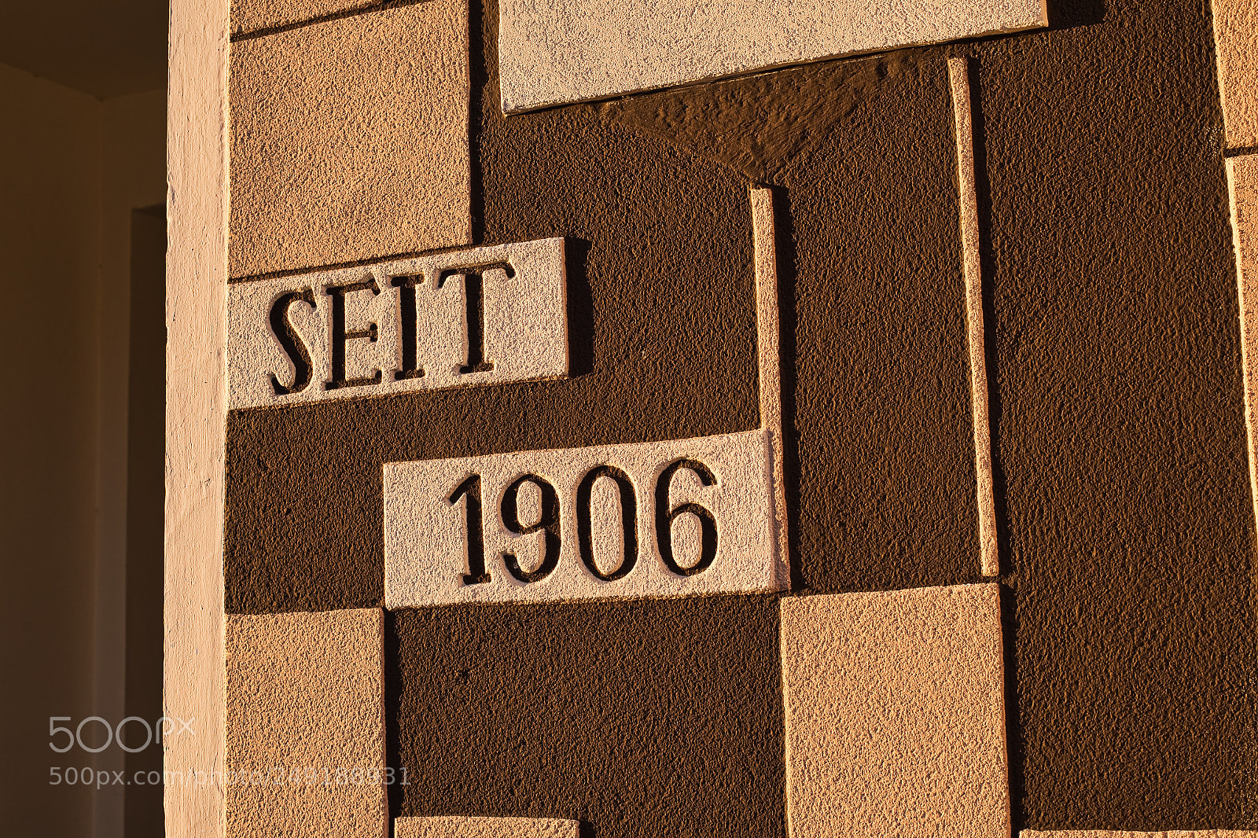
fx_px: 1747
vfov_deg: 27.0
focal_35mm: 50
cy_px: 419
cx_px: 629
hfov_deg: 39.6
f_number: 8
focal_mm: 50
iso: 200
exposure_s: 1/250
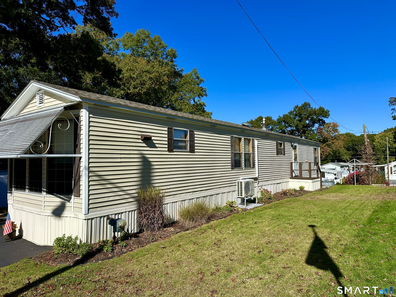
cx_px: 198
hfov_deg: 71.6
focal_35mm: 24
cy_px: 148
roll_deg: +1.0
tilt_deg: +3.1
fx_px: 275
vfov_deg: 56.8
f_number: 1.78
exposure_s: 1/6211
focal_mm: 6.86
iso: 80
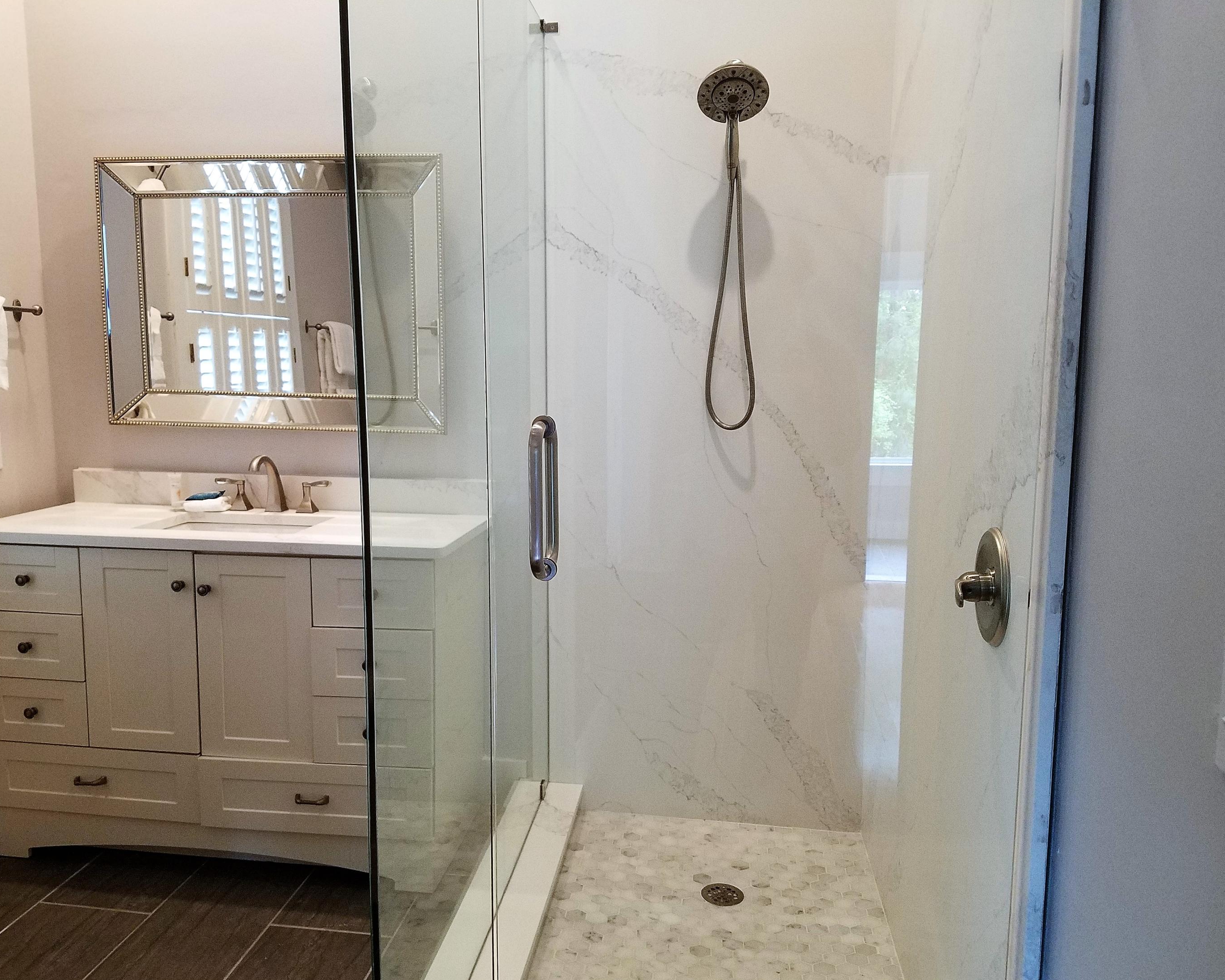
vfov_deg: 51.5
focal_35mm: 28
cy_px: 505
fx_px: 1015
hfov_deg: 62.2
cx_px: 577
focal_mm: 4.2
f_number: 1.7
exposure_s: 1/60
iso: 160
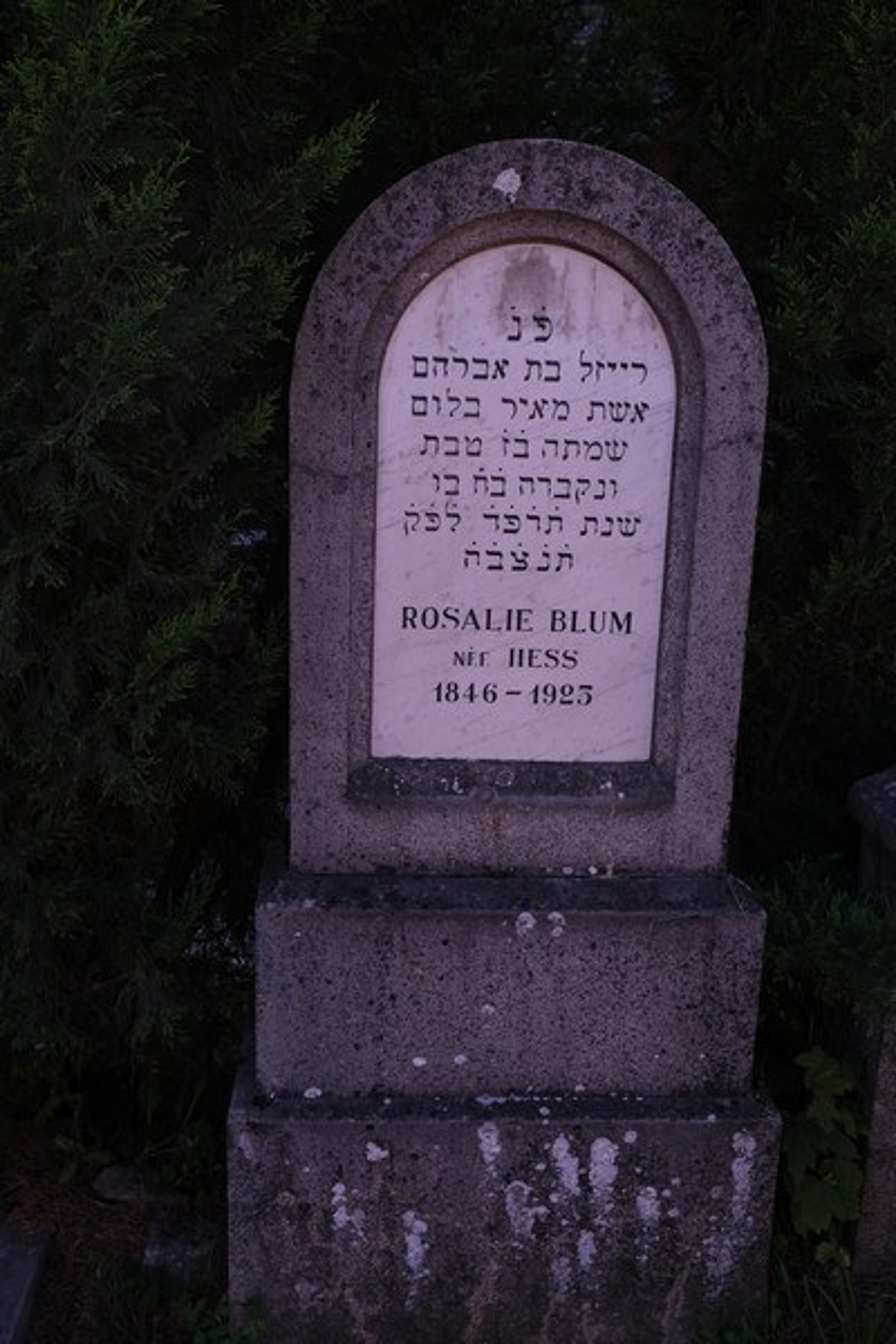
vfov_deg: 57.2
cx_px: 448
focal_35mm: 33
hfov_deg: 40.0
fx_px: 1232
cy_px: 672
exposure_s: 1/180
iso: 160
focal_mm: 22.3
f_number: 5.6
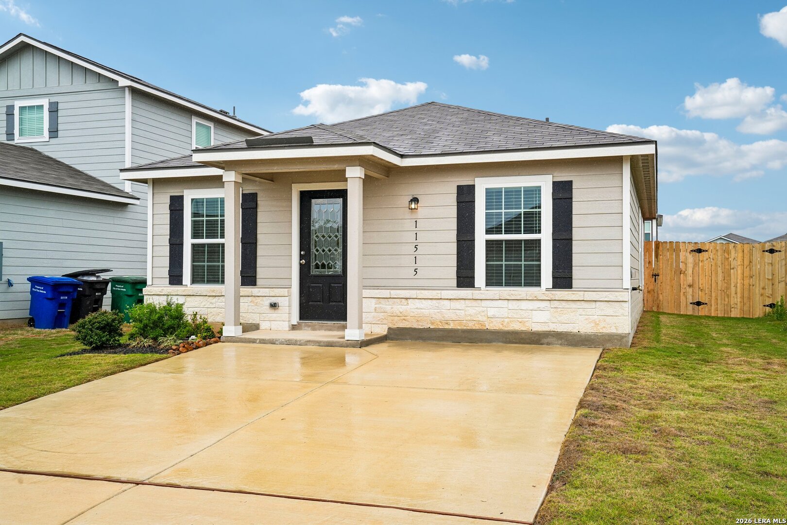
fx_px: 765
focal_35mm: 35
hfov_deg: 54.4
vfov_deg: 37.9
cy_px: 262
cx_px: 394
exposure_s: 1/500
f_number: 8
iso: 200
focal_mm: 35
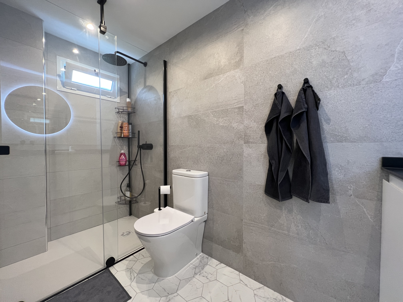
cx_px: 202
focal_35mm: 13
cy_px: 151
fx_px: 151
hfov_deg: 106.2
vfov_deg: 89.9
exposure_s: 1/100
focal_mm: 1.57
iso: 160
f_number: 1.8
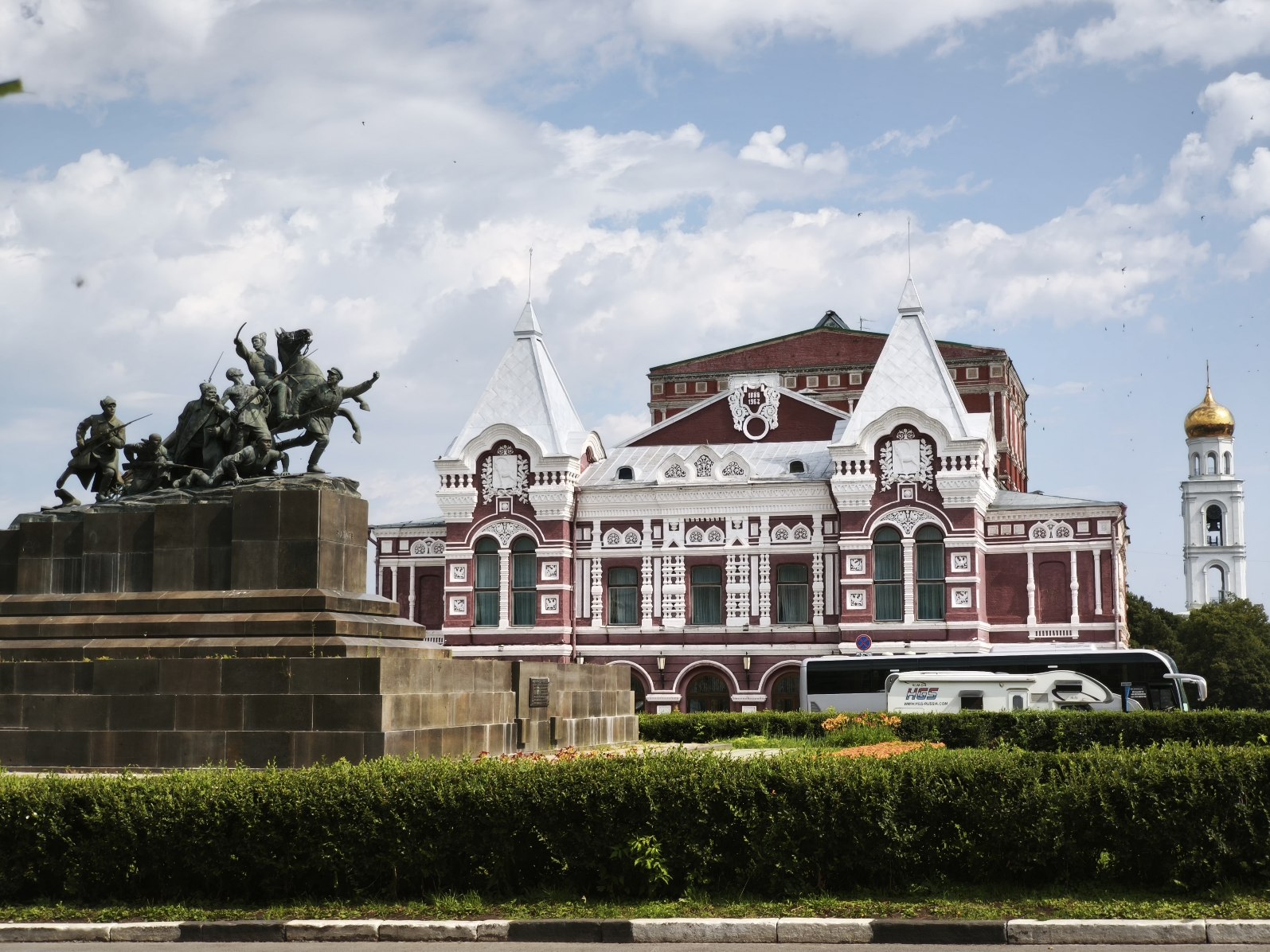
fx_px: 1834
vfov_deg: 29.1
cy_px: 476
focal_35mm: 50
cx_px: 635
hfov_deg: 38.2
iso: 50
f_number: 1.9
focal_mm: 7.1
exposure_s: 1/524
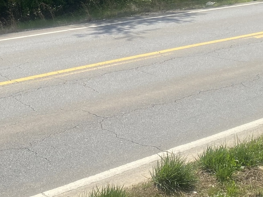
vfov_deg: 16.1
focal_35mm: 86
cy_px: -72
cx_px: 137
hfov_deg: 22.8
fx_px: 653
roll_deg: +1.5
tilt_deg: -1.1
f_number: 1.8
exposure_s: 1/1898
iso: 32
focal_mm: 4.25
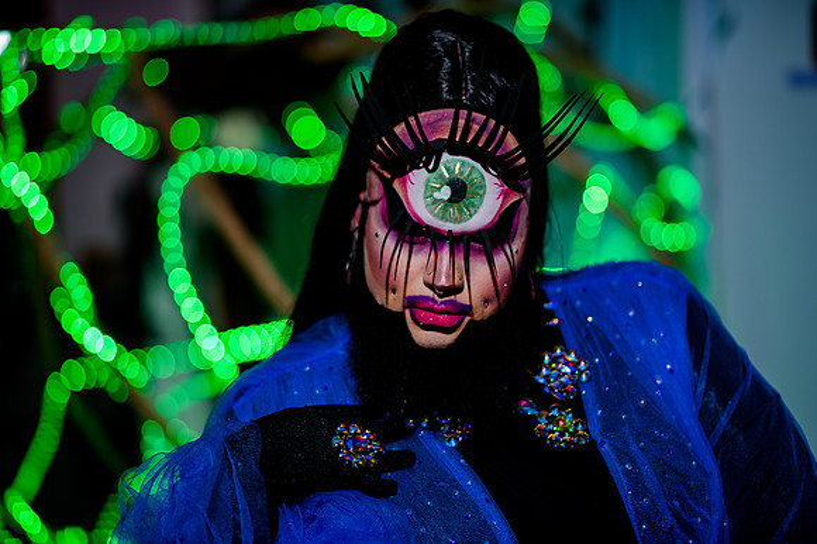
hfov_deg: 19.5
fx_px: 2381
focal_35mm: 105
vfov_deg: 13.0
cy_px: 272
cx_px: 408
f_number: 2
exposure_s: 1/200
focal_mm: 105
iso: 200
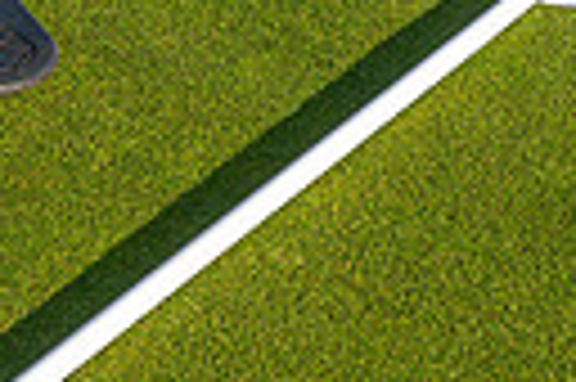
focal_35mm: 290
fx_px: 4634
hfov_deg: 6.8
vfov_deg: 4.7
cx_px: -693
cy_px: -220
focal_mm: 64
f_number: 7.1
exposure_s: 1/200
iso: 125
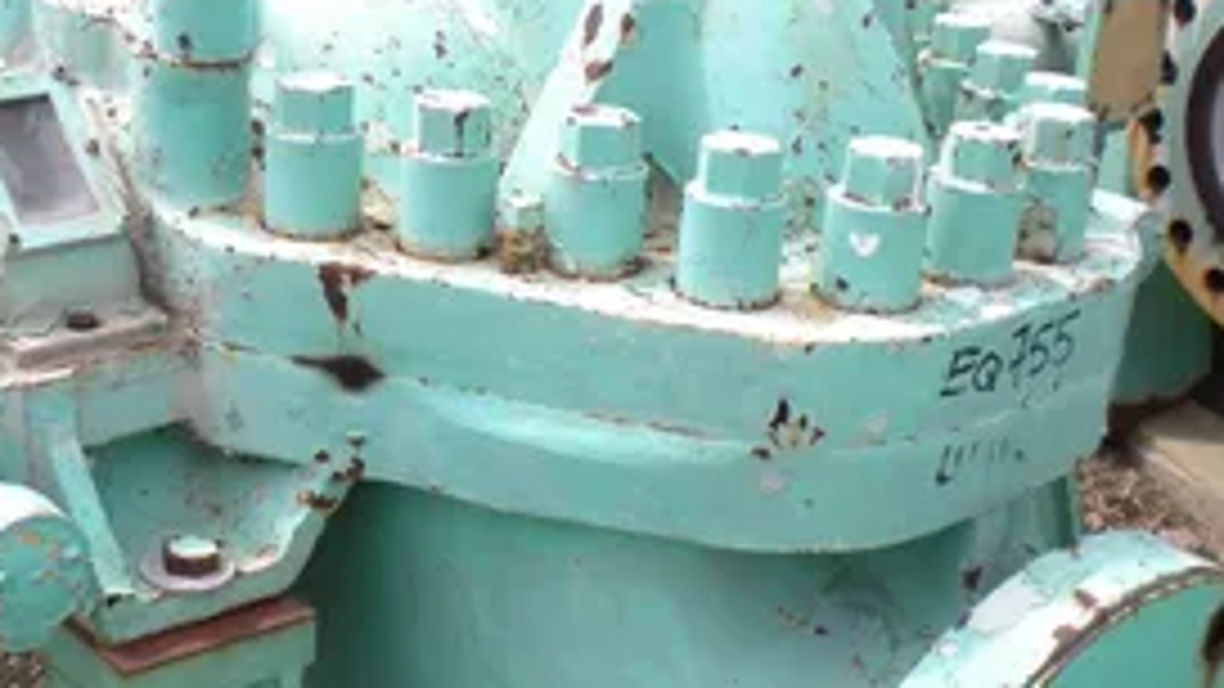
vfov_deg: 21.3
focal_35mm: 56
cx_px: 526
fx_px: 1818
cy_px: 508
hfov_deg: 37.2
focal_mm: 6.3
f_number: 4.6
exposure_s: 1/486
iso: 80
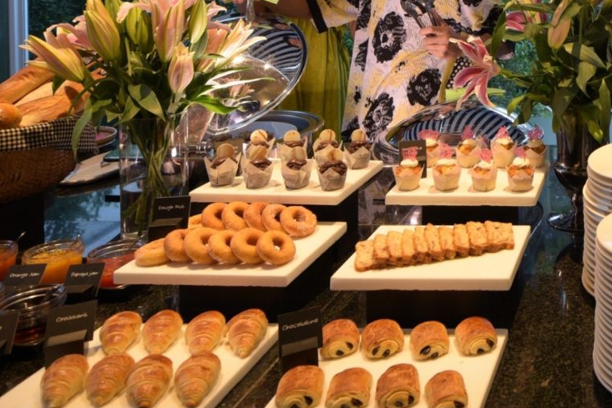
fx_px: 663
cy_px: -53
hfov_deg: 40.8
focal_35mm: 39
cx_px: 659
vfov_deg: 30.3
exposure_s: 1/13
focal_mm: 15
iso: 400
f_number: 4.5
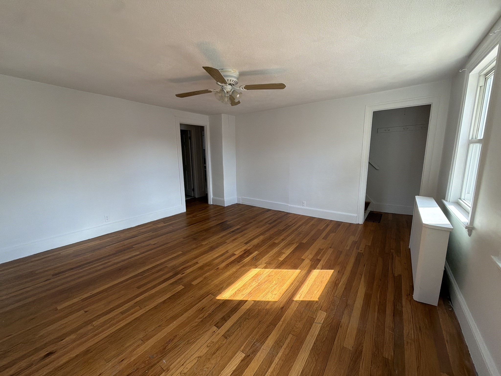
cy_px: 188
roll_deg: +1.4
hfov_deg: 102.1
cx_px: 250
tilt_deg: -10.0
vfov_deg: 85.7
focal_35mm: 14
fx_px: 203
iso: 80
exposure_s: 1/121
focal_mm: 2.22
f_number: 2.2
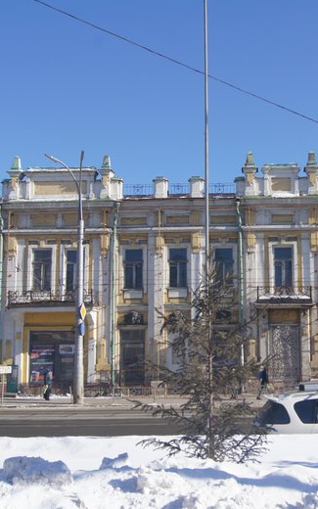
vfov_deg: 42.6
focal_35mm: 47
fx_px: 652
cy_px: 256
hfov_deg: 26.7
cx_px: 273
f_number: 10
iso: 200
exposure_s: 1/320
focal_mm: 20
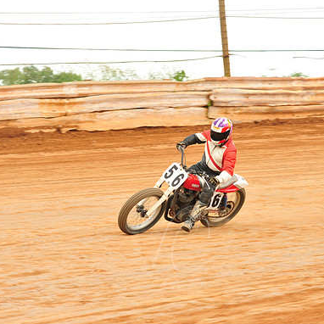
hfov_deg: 10.9
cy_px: 161
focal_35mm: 161
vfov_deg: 10.9
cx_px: 182
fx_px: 1705
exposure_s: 1/400
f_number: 8
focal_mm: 125
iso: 800
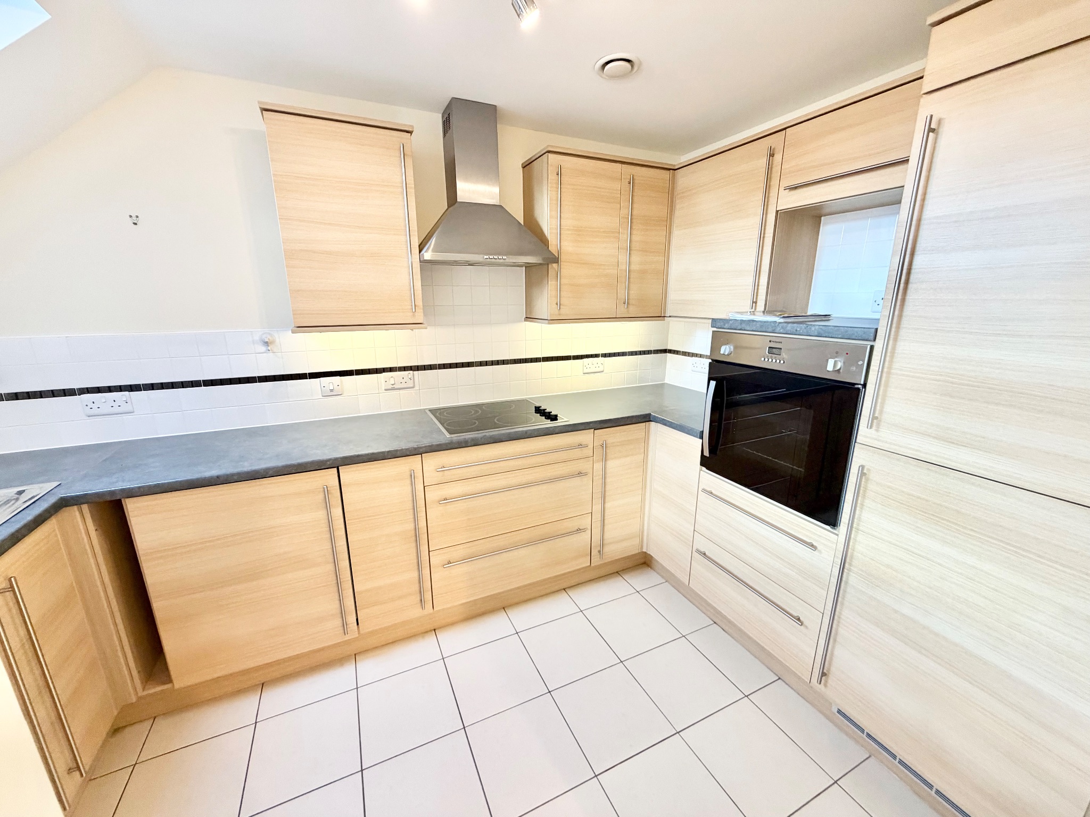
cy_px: 408
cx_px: 545
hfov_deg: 102.1
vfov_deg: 85.7
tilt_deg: -14.2
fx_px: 441
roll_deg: +0.2
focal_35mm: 14
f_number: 2.2
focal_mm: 2.22
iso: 250
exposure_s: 1/50
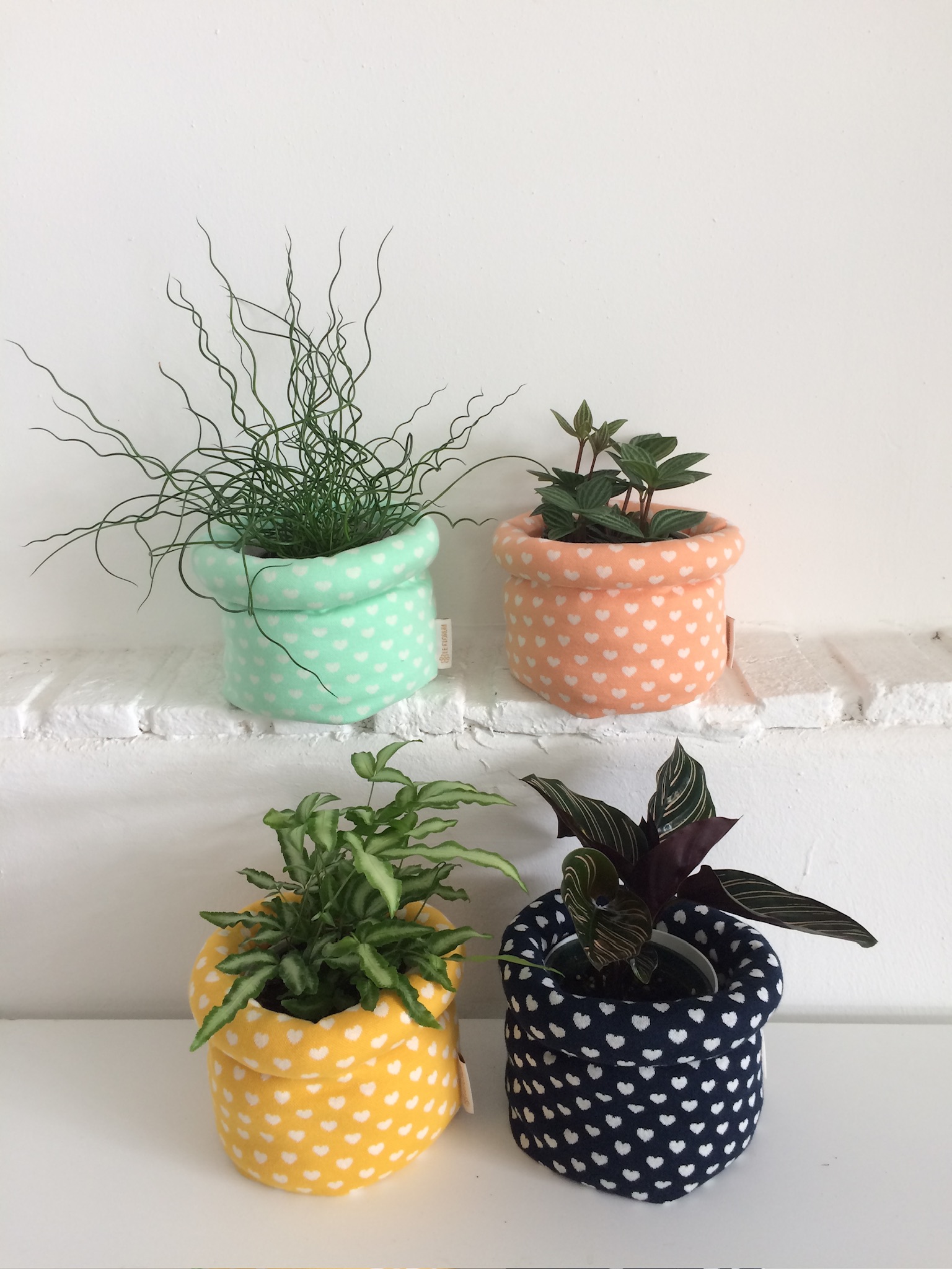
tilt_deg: -17.9
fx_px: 1063
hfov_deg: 48.2
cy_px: 634
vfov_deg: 61.7
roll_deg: +2.5
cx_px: 476
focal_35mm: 29
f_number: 2.2
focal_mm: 4.15
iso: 50
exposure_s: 1/30
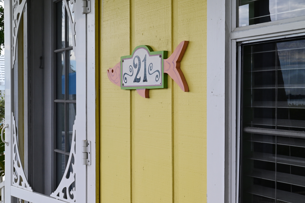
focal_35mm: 50
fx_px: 424
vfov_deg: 27.0
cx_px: 152
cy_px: 102
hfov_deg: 39.6
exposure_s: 1/60
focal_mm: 50
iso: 800
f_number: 22
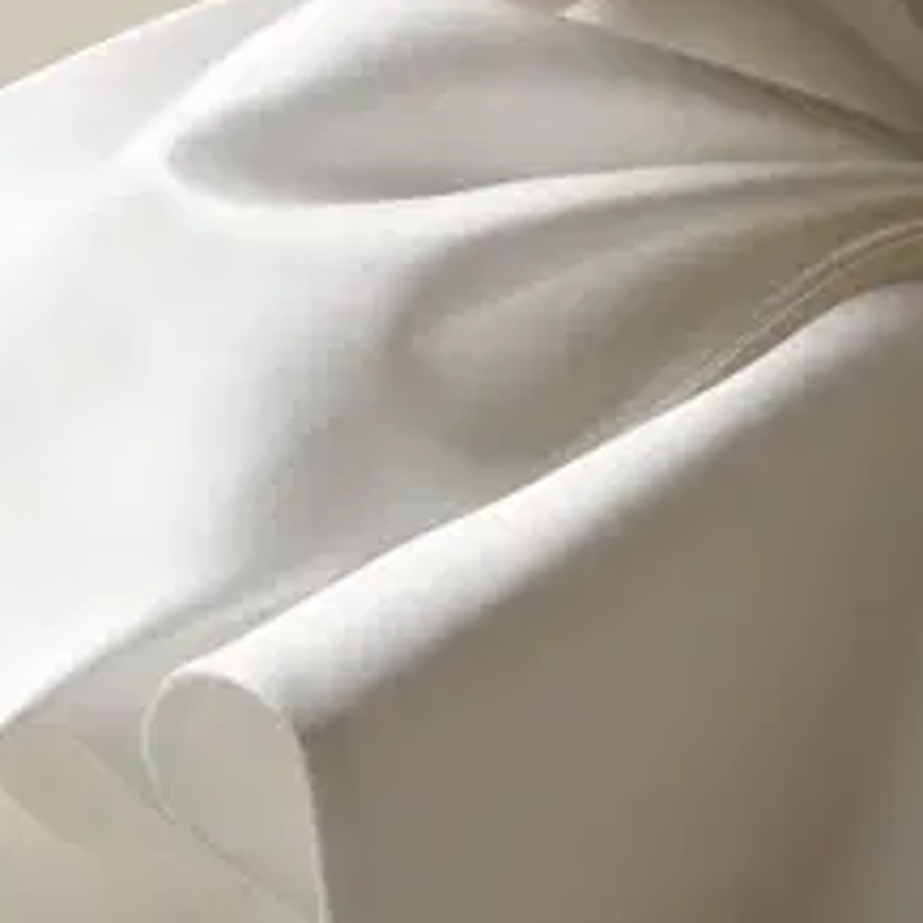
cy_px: 349
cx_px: 1051
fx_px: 7089
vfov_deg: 7.4
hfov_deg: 7.4
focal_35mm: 235
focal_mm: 61
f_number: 10
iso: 800
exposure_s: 1/125
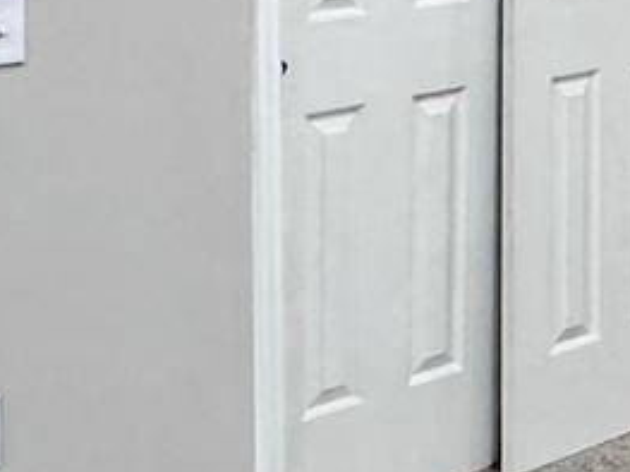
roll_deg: -0.8
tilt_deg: -2.4
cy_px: -189
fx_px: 1983
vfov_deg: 13.0
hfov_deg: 16.5
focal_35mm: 109
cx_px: 929
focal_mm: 2.22
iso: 200
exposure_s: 1/120
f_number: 2.2
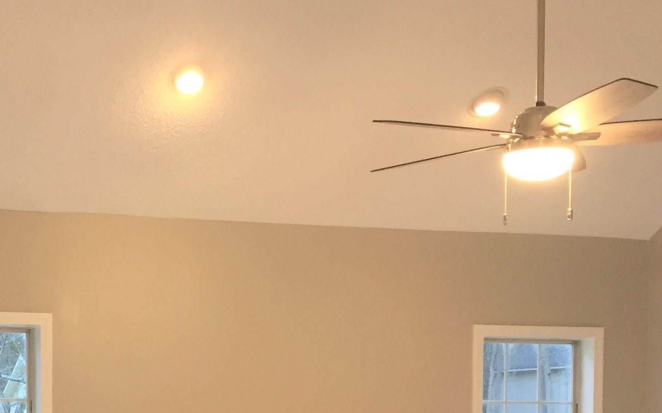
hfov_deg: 28.3
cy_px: 479
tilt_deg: -2.2
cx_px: 74
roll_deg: +0.0
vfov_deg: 17.8
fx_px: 1263
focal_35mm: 70
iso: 80
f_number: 2.2
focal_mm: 4.15
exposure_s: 1/30
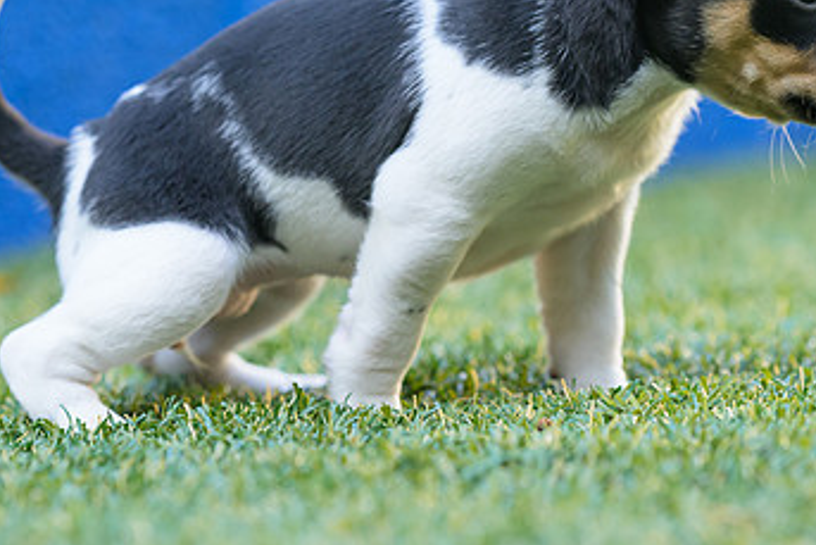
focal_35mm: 369
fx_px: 8367
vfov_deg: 3.7
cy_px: 7
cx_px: 532
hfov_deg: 5.6
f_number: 2.8
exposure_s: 1/640
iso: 800
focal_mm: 135
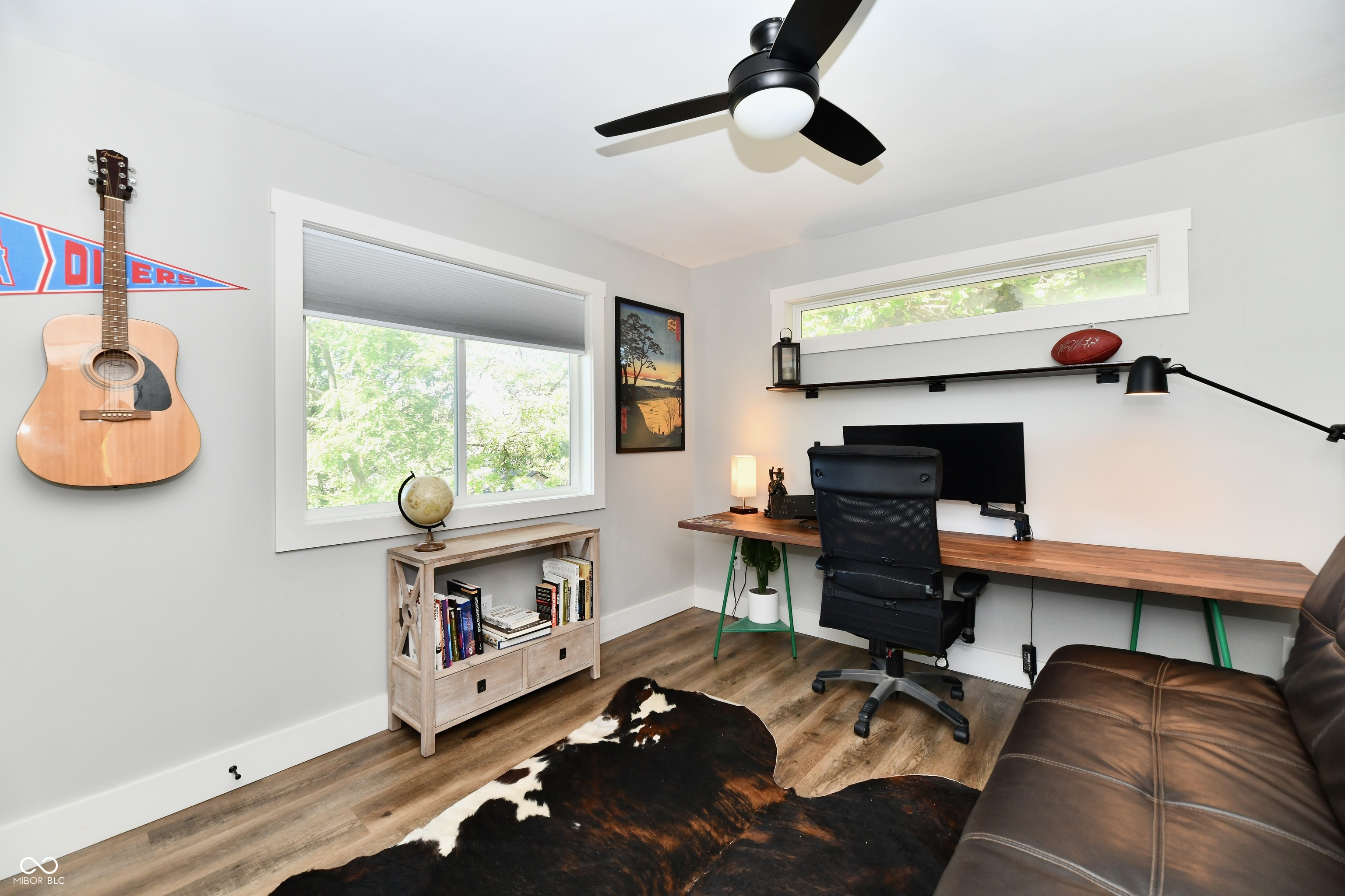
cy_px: 448
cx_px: 672
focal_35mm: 14
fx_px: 523
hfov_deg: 104.3
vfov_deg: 81.2
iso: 640
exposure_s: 1/60
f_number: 6.3
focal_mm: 14
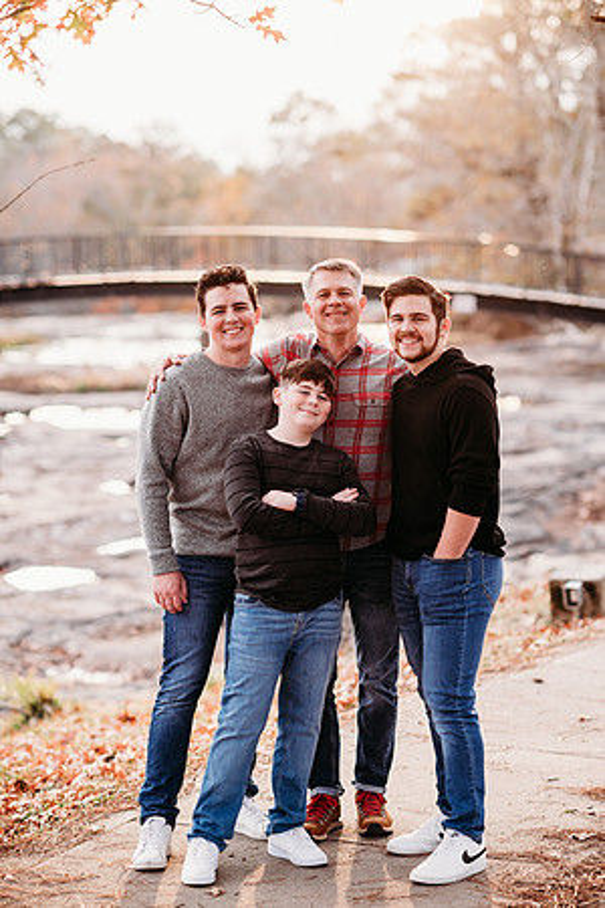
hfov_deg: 16.1
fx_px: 2143
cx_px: 302
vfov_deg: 23.9
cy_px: 454
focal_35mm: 85
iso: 320
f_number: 2.2
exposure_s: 1/400
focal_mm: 85
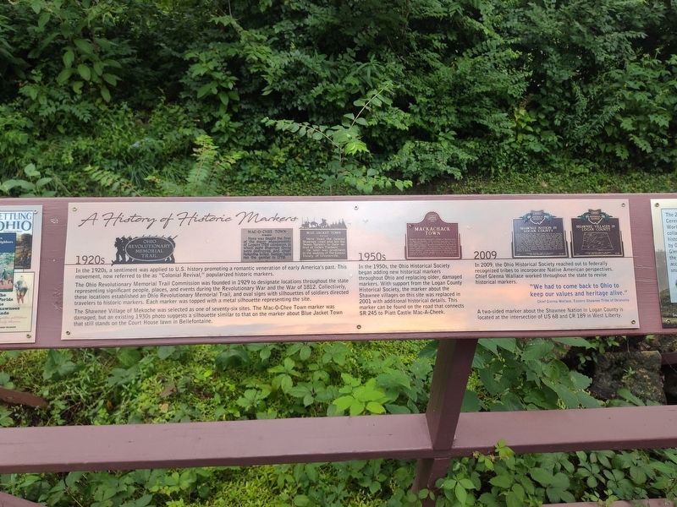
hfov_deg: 73.9
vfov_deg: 58.9
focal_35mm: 23
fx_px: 450
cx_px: 338
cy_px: 254
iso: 166
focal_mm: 5.56
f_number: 1.8
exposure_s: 1/120
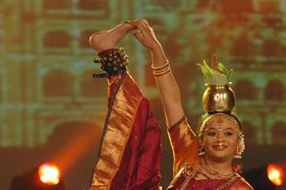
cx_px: 102
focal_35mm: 236
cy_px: 139
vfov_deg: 5.8
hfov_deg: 8.7
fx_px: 1872
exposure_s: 1/125
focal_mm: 98
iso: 800
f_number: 2.8
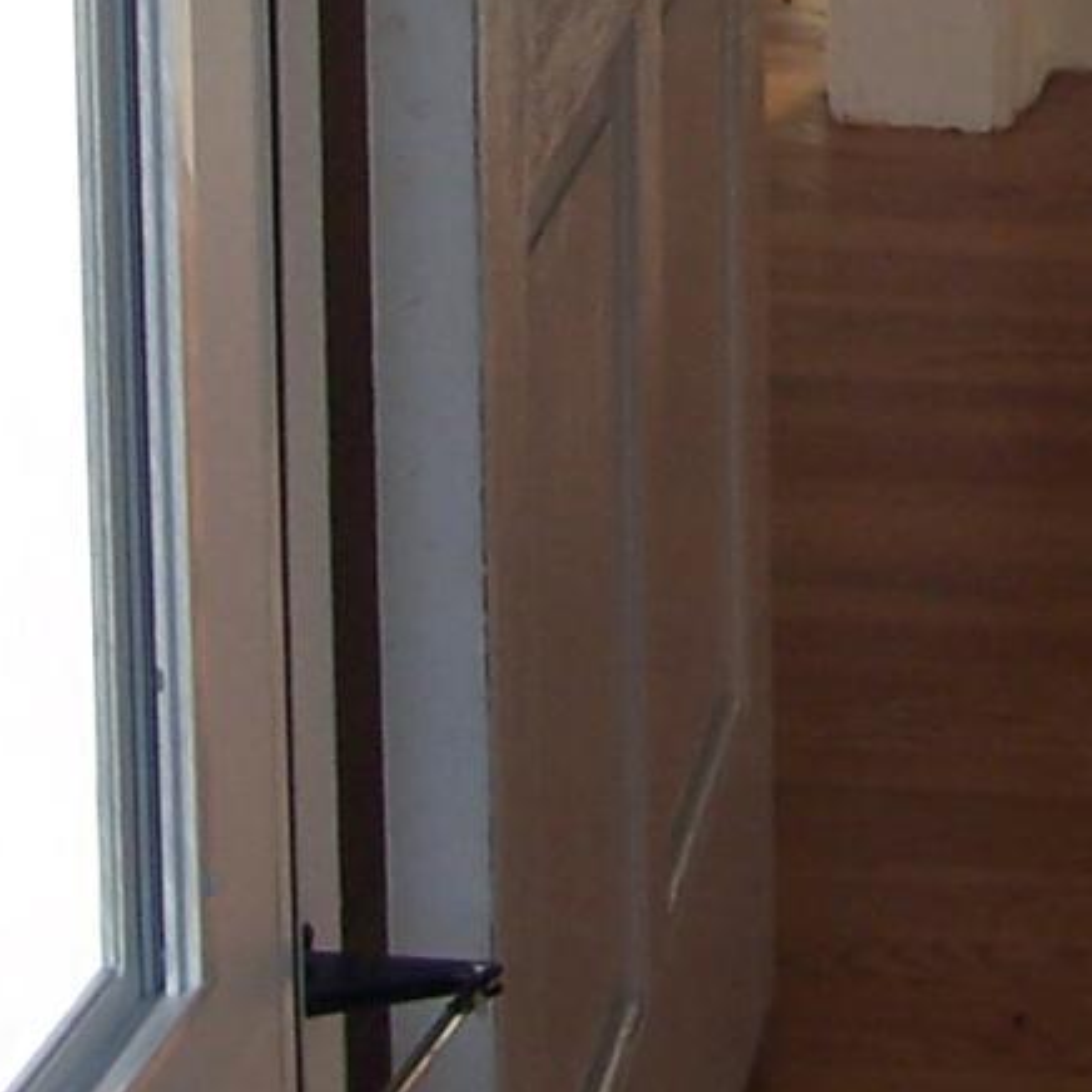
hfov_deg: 11.1
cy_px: -847
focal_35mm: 154
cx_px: 1428
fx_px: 5496
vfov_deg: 10.7
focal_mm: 6.3
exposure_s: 1/500
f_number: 2.8
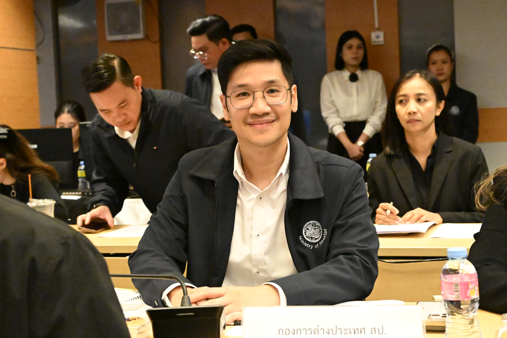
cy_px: 169
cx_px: 254
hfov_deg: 30.5
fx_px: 929
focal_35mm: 66
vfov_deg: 20.6
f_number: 6.3
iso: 25600
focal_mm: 44
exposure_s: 1/500
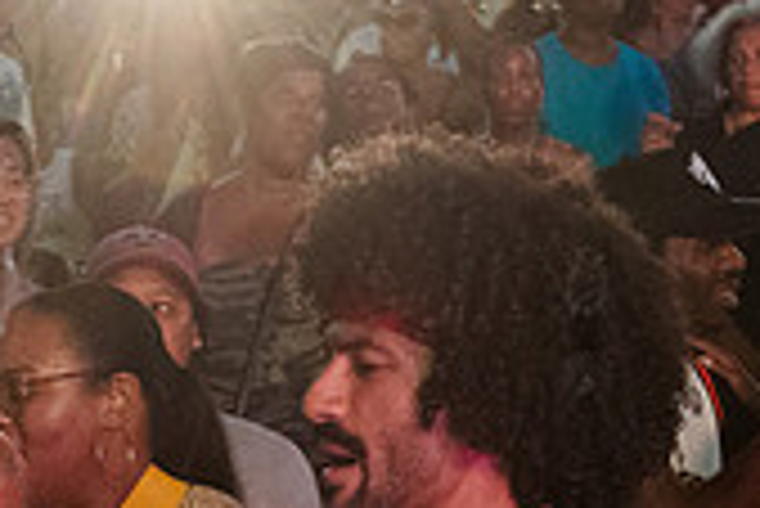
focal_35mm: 162
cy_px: 673
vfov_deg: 8.4
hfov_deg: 12.6
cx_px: 144
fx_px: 3423
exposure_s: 1/160
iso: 5000
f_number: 3.2
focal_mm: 35
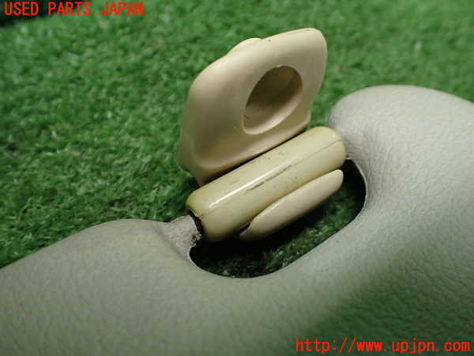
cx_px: 237
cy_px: 178
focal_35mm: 30
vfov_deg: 46.8
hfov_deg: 60.0
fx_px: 411
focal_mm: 5.4
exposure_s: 1/125
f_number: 2.3
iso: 500
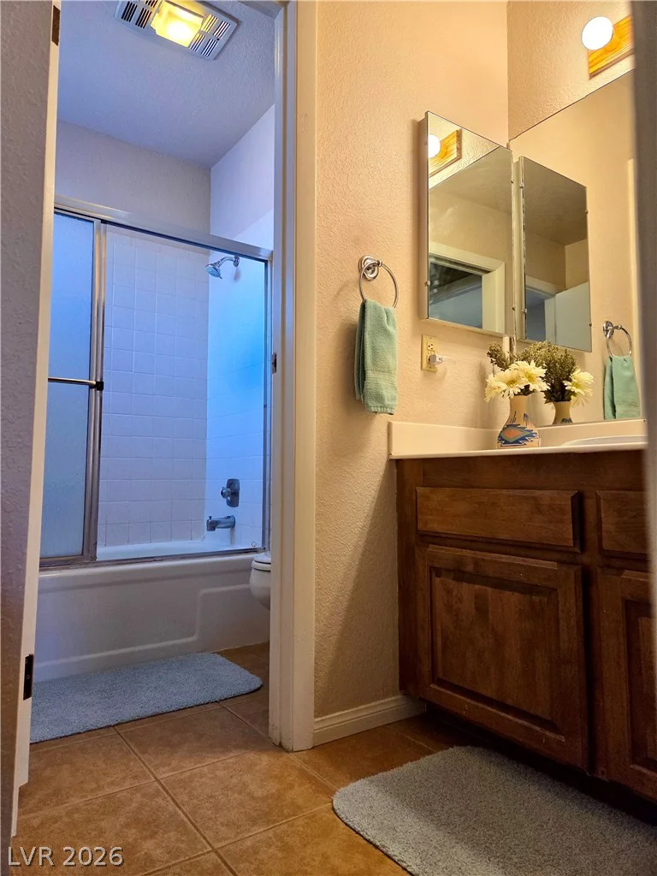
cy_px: 438
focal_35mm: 23
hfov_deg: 58.9
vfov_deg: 73.9
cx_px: 328
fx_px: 582
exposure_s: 1/120
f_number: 1.8
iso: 160
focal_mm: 5.4
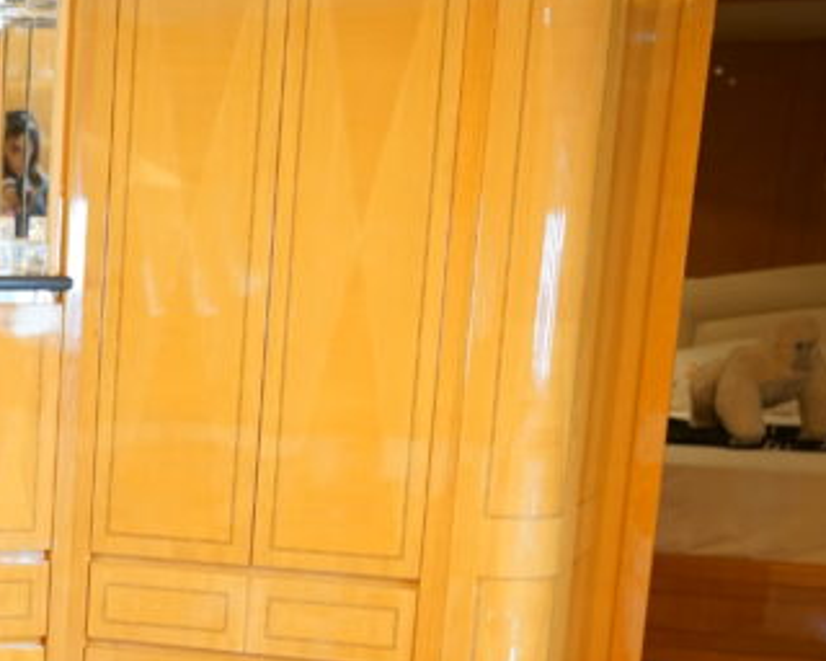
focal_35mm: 102
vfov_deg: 14.5
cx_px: -356
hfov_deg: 17.2
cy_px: 807
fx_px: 2501
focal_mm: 34.1
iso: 1000
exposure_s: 1/40
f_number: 3.5
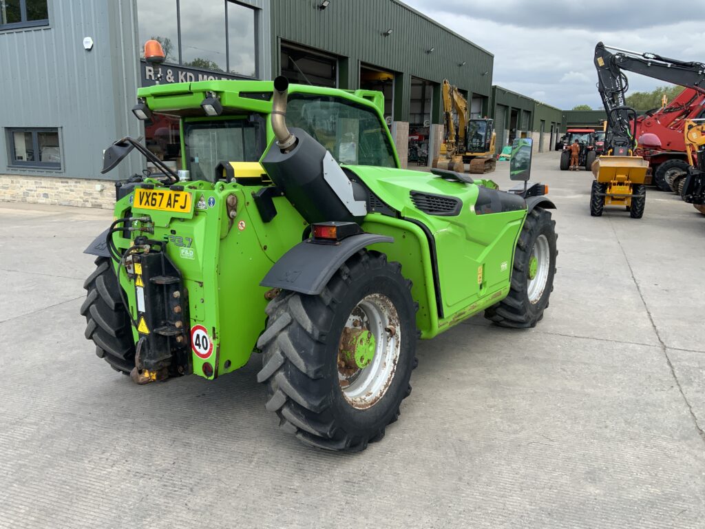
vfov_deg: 48.2
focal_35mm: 29
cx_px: 352
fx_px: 591
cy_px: 264
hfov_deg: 61.7
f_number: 1.8
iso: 16
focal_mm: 3
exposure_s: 1/599
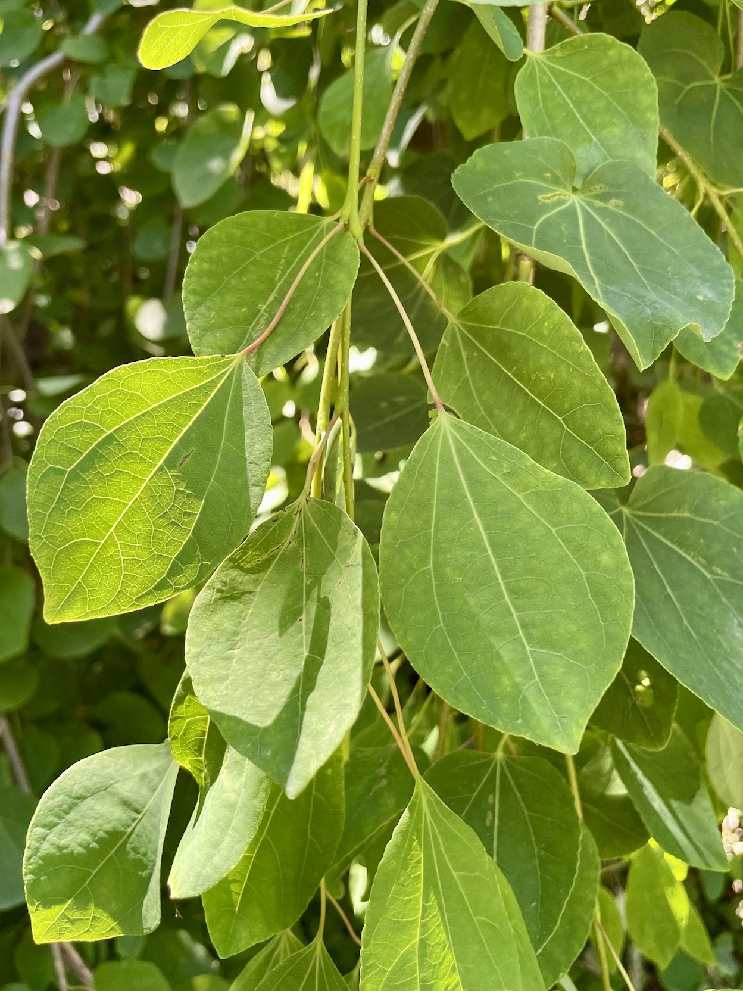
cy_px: 478
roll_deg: +2.3
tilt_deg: -16.3
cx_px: 366
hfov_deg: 46.8
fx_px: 859
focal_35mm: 30
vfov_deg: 59.9
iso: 100
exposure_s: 1/121
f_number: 1.6
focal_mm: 4.2
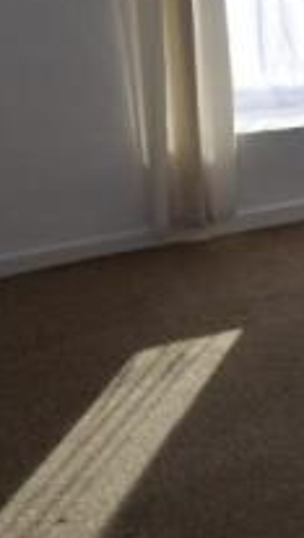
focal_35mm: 55
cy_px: 155
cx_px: 578
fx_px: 780
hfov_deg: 17.2
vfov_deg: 37.4
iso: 100
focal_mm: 11
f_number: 5.6
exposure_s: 1/125
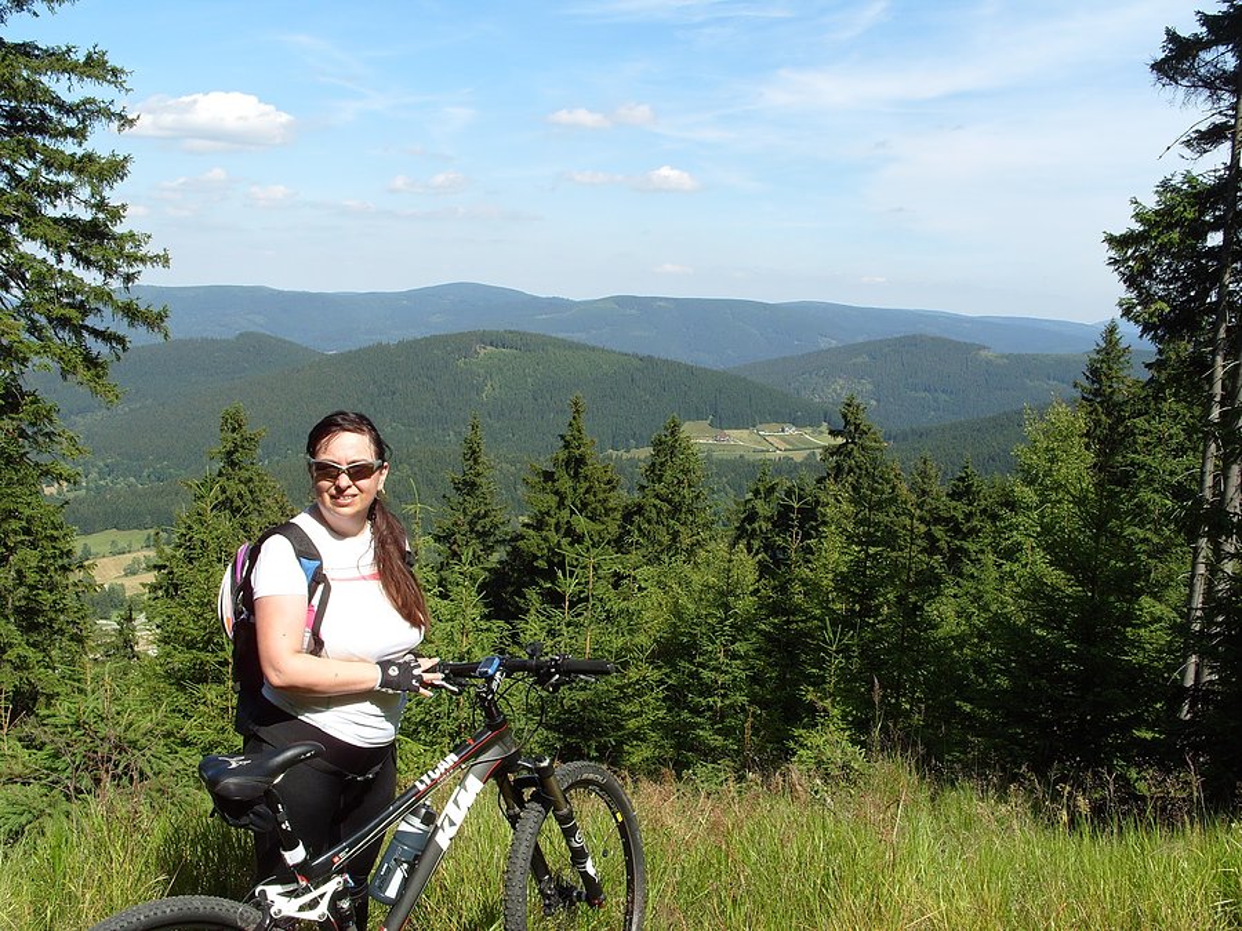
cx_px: 621
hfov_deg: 52.6
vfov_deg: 40.7
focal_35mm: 35
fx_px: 1256
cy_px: 466
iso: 80
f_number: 6.3
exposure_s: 1/350
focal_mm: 7.8
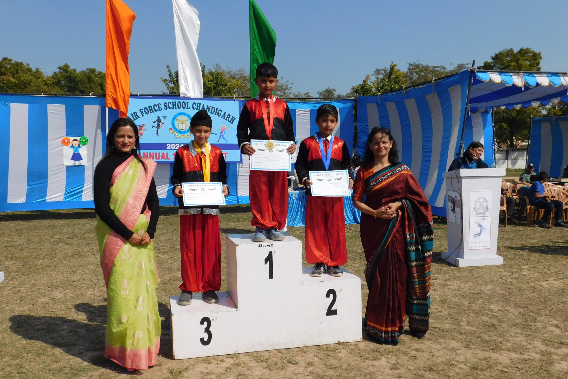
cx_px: 278
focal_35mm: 32
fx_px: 505
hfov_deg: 58.7
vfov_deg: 41.1
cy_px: 189
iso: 125
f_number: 6.4
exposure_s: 1/640
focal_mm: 5.3
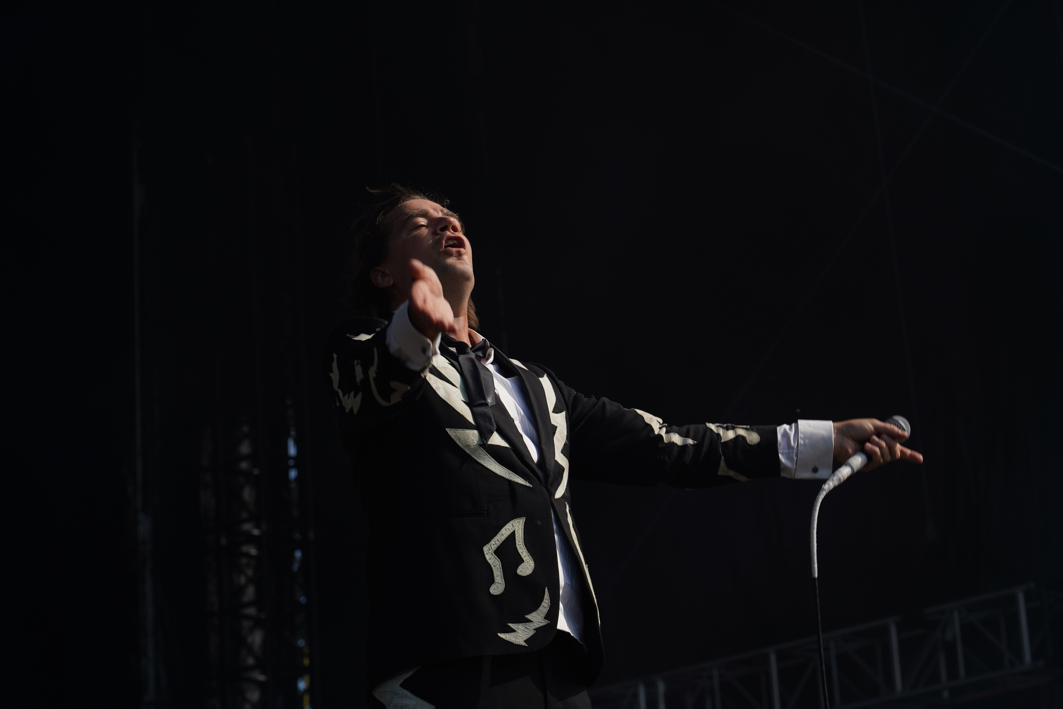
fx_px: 3100
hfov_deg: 19.5
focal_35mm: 105
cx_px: 532
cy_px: 354
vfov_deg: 13.0
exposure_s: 1/400
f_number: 7.1
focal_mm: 105
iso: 100
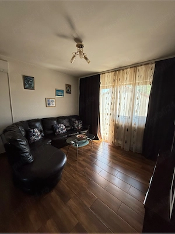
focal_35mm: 14
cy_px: 117
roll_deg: -1.5
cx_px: 88
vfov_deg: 102.1
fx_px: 94
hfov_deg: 85.7
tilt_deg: -6.4
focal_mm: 2.22
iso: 160
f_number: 2.2
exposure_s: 1/99
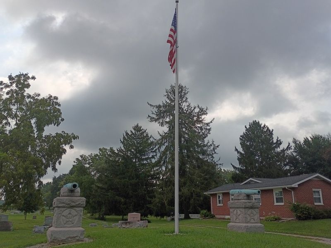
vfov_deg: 48.2
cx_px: 166
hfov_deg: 61.7
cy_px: 124
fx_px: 277
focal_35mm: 29
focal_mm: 4.27
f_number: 1.8
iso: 100
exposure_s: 1/1992
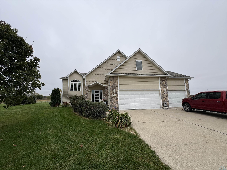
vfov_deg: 85.7
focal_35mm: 14
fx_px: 92
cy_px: 85
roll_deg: +1.0
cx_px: 114
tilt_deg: +8.2
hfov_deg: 102.1
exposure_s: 1/548
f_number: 2.2
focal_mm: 2.22
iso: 40
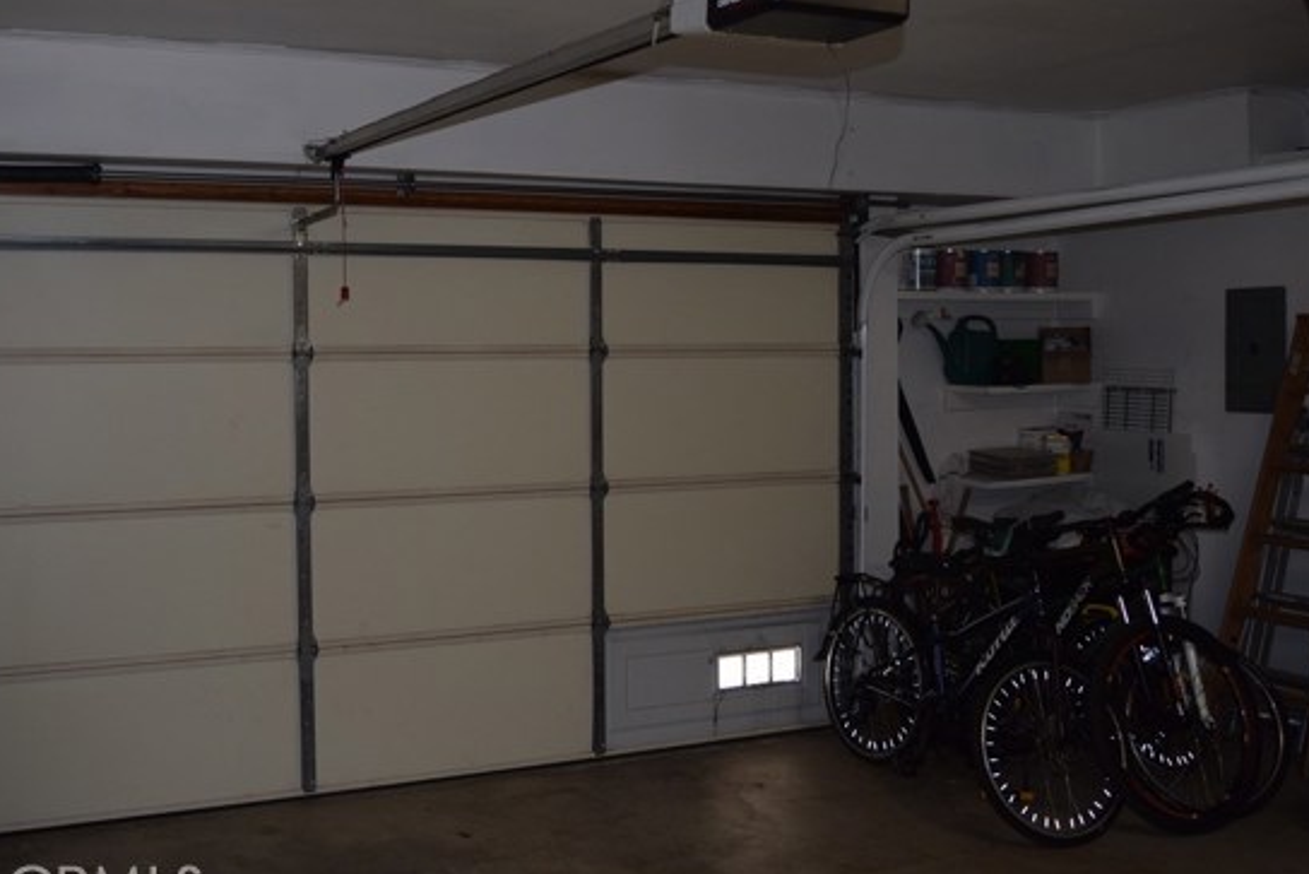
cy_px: 408
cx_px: 551
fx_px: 1476
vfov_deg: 33.0
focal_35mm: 41
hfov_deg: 47.6
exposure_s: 1/100
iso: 800
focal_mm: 23
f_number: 5
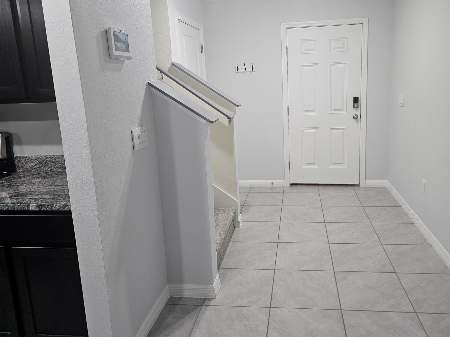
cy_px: 141
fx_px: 351
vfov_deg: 51.1
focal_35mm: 27
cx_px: 263
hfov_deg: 64.9
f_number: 1.7
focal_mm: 6.3
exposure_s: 1/120
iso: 250
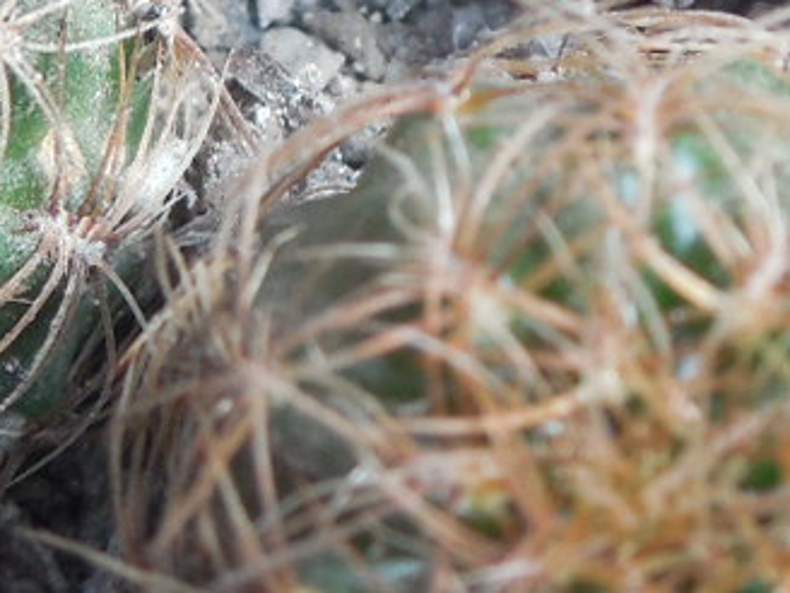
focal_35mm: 151
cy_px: -229
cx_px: 549
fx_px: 3446
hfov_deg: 13.1
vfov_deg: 9.6
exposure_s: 1/125
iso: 125
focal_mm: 5.6
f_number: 3.6
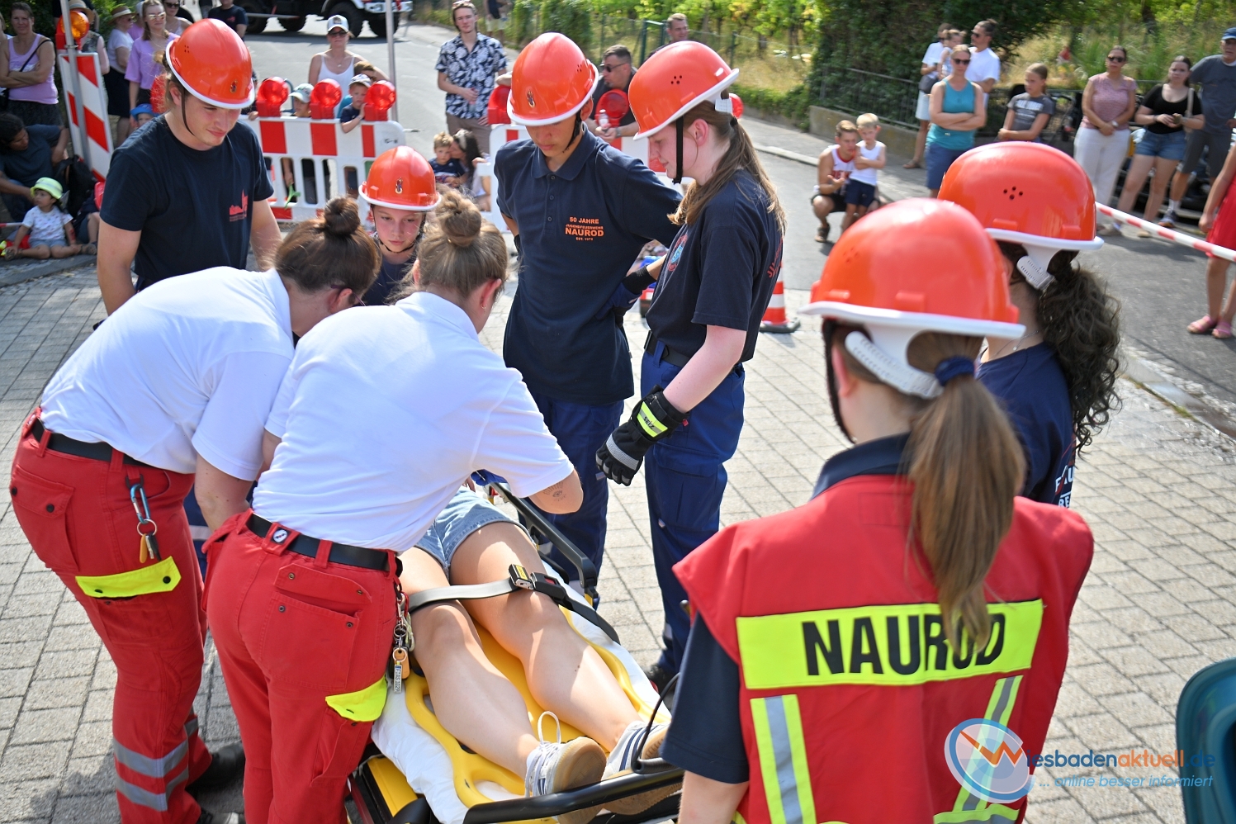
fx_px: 1236
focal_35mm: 36
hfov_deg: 53.1
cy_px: 412
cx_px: 618
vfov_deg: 36.9
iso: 64
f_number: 4
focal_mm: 36
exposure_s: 1/640
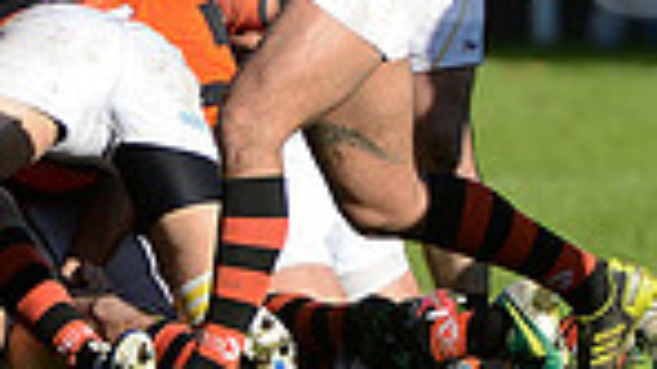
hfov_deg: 1.9
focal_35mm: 1109
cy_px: -131
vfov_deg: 1.1
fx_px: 19306
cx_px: 577
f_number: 4
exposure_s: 1/1000
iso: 250
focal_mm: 270
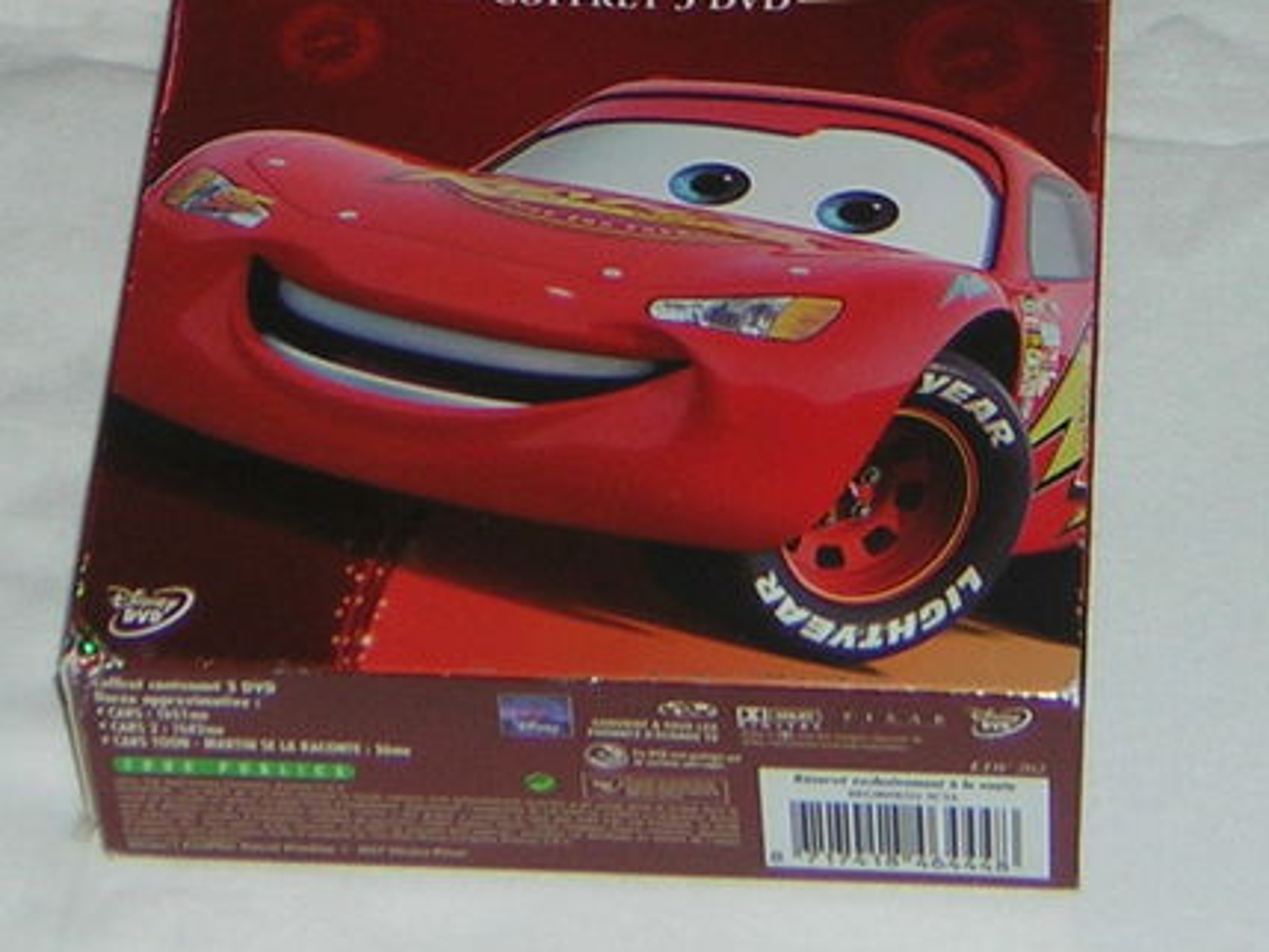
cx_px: 627
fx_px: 5977
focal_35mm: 163
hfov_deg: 12.1
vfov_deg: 9.0
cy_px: -106
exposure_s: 1/60.1
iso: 50
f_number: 3.6
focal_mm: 9.1
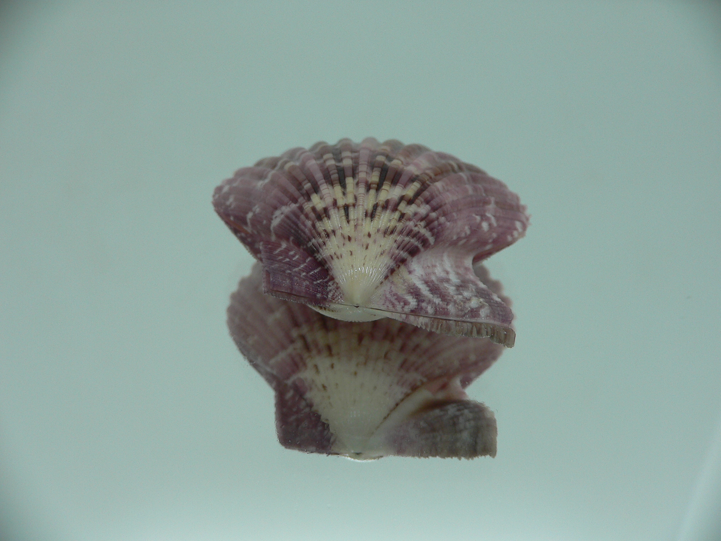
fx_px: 729
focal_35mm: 35
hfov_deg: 52.6
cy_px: 270
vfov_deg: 40.7
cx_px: 360
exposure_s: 1/60
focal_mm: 4.6
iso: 80
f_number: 2.8
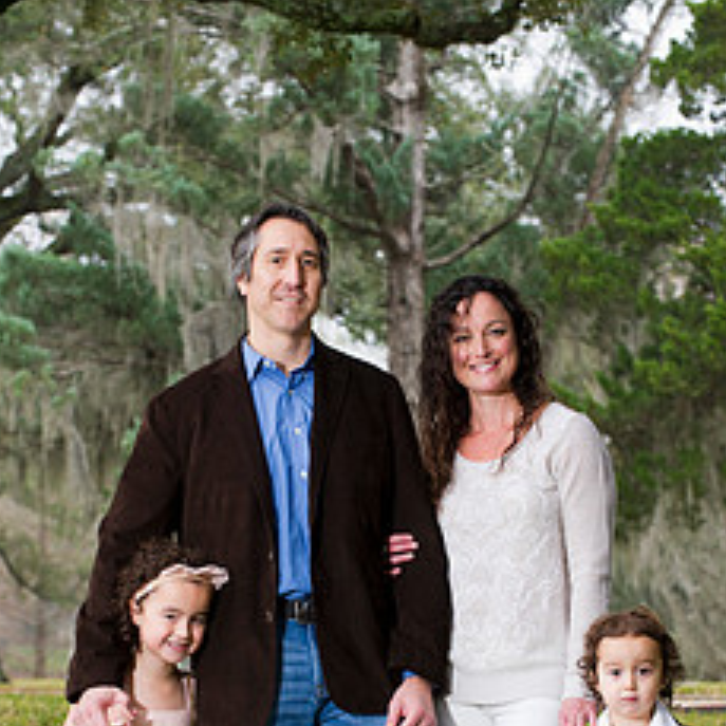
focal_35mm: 175
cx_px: 373
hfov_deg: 10.0
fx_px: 4152
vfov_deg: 10.0
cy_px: 602
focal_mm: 105
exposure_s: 1/125
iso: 640
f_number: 5.6
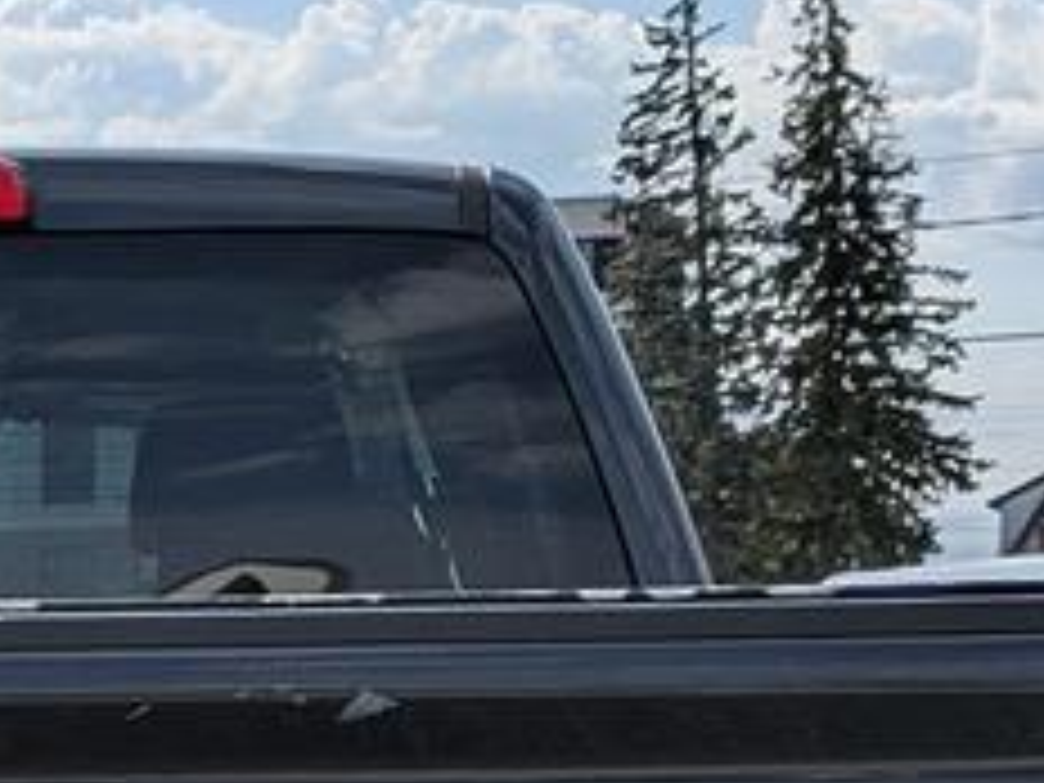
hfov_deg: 13.9
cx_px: -164
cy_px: 1629
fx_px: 4162
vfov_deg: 9.9
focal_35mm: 138
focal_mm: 5.43
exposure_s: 1/5076
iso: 46
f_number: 1.89
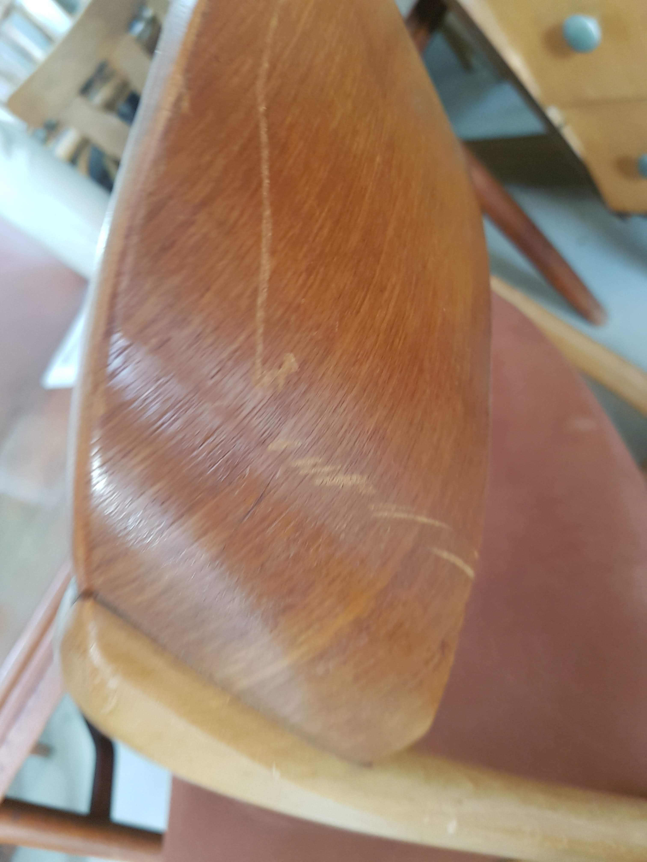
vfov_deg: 67.3
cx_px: 324
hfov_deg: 53.1
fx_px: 648
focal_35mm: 26
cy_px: 431
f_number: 1.7
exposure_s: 1/14
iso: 200
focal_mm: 4.2
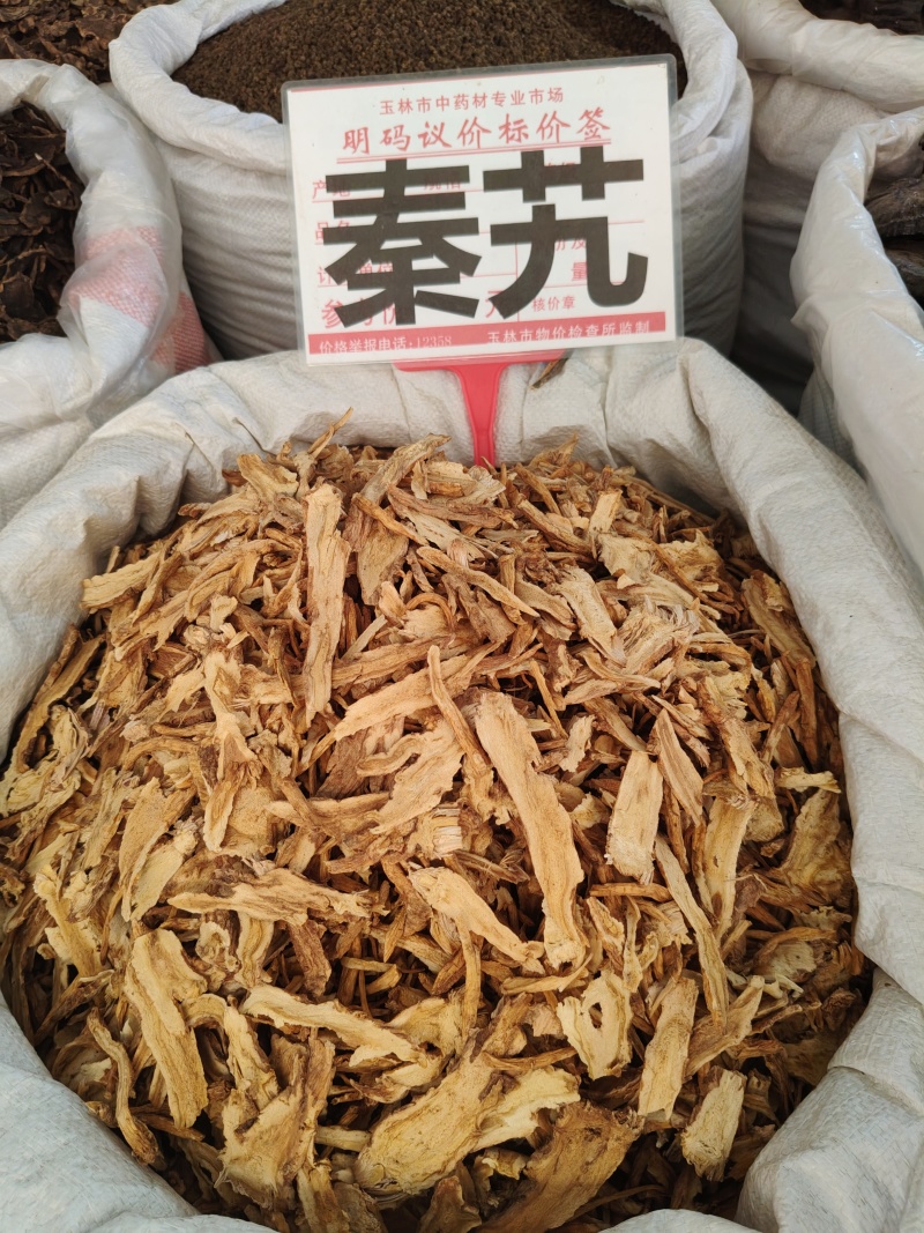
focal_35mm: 26
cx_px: 462
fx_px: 926
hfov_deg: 53.1
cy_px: 616
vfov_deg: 67.3
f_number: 1.88
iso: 343
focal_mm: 4.84
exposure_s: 1/100
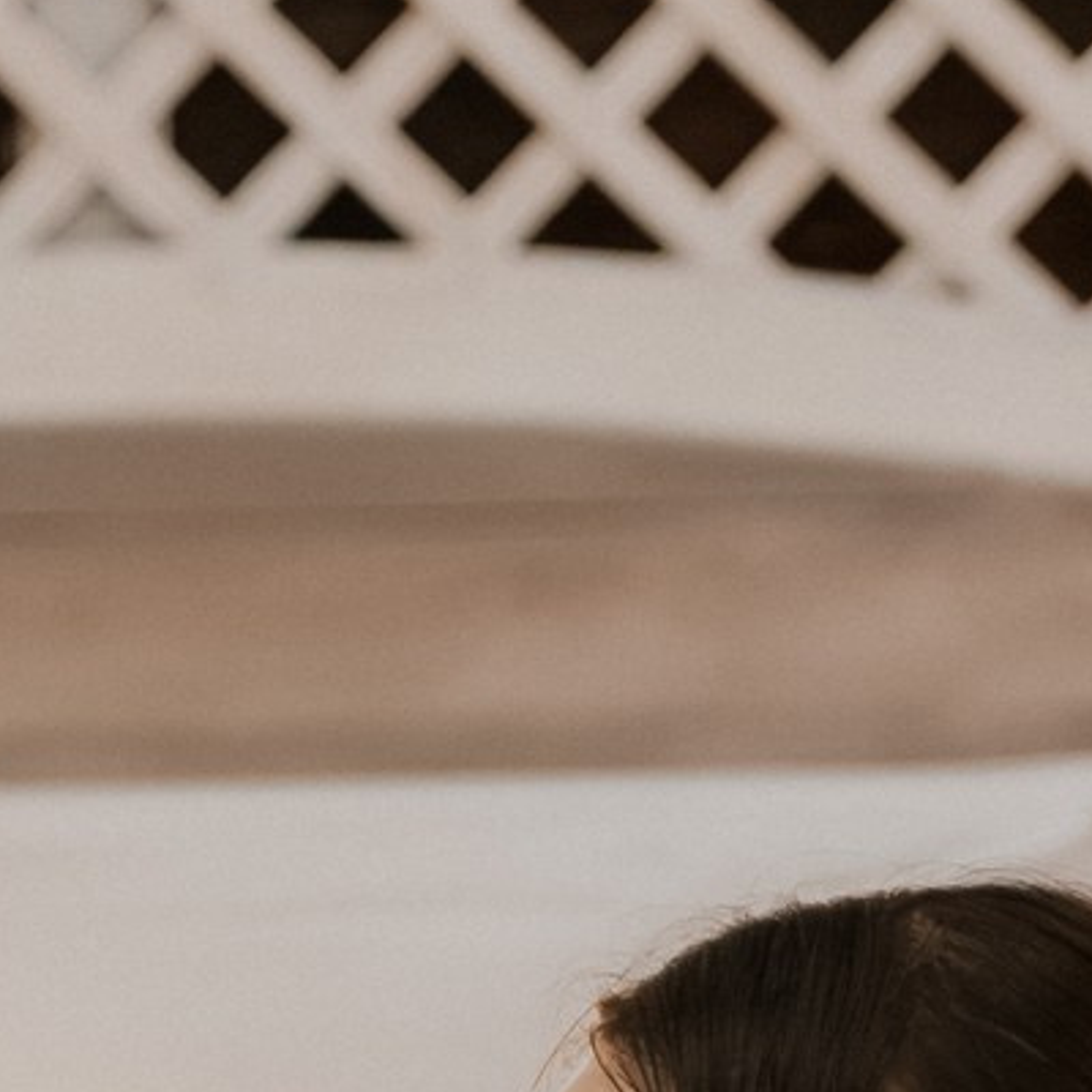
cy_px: 2251
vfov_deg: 4.5
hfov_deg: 4.6
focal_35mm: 381
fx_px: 13598
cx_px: -251
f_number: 2.8
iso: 6400
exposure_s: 1/500
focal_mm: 70
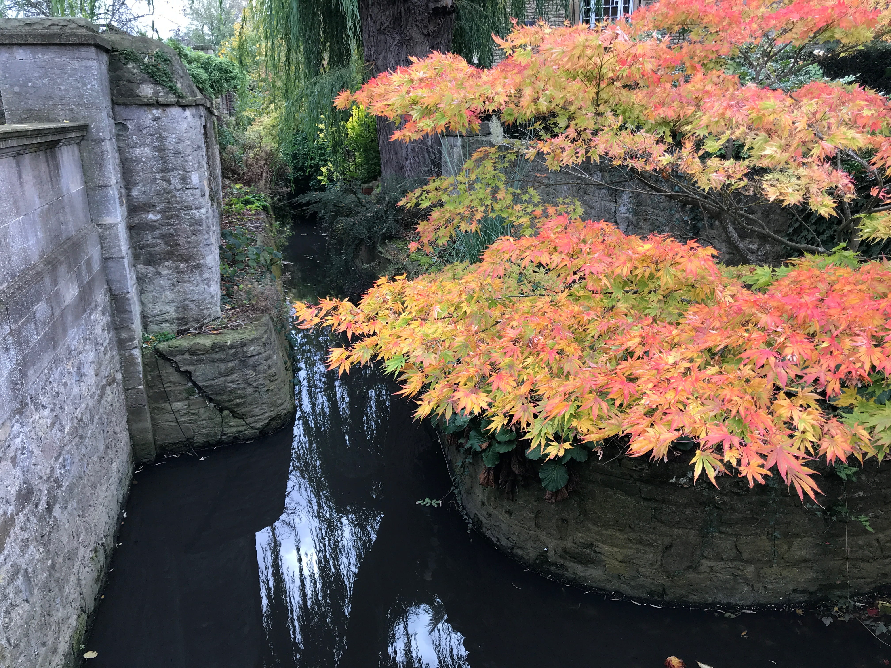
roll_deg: +0.9
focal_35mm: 28
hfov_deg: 63.4
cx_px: 446
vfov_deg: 49.7
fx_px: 721
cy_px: 334
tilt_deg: -17.2
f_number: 1.8
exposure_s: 1/120
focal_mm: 3.99
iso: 20
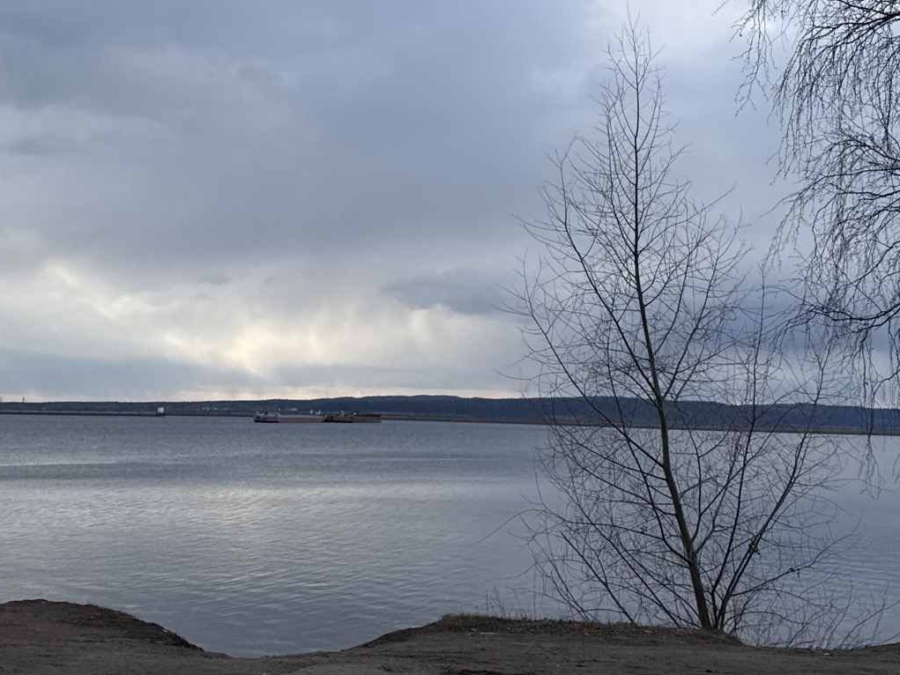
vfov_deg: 29.9
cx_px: 352
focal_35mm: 47
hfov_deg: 40.2
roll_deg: -2.6
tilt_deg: +15.4
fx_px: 1222
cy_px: 98
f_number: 1.78
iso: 80
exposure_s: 1/2445
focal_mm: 6.76
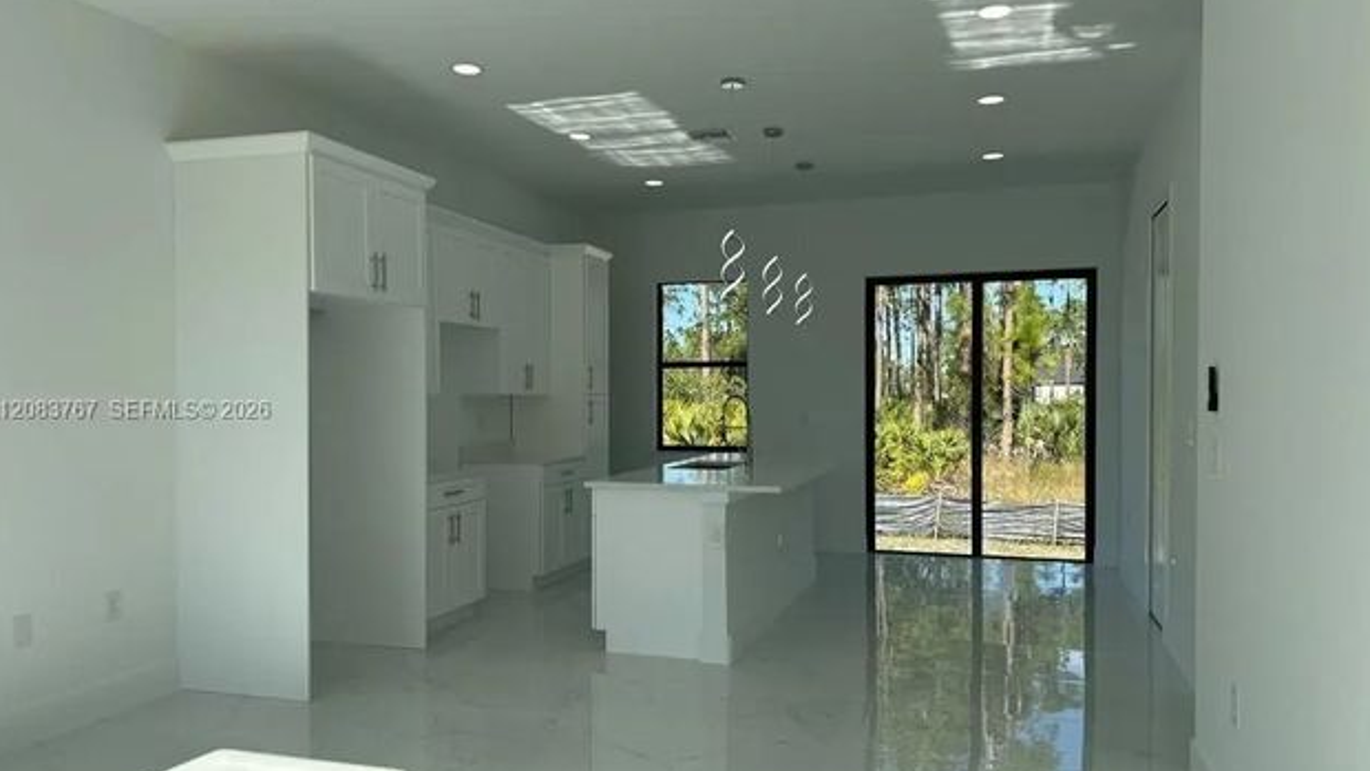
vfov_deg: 42.9
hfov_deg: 69.9
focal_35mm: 27
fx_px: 981
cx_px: 685
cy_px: 411
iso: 80
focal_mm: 6.76
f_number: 1.78
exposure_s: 1/2331
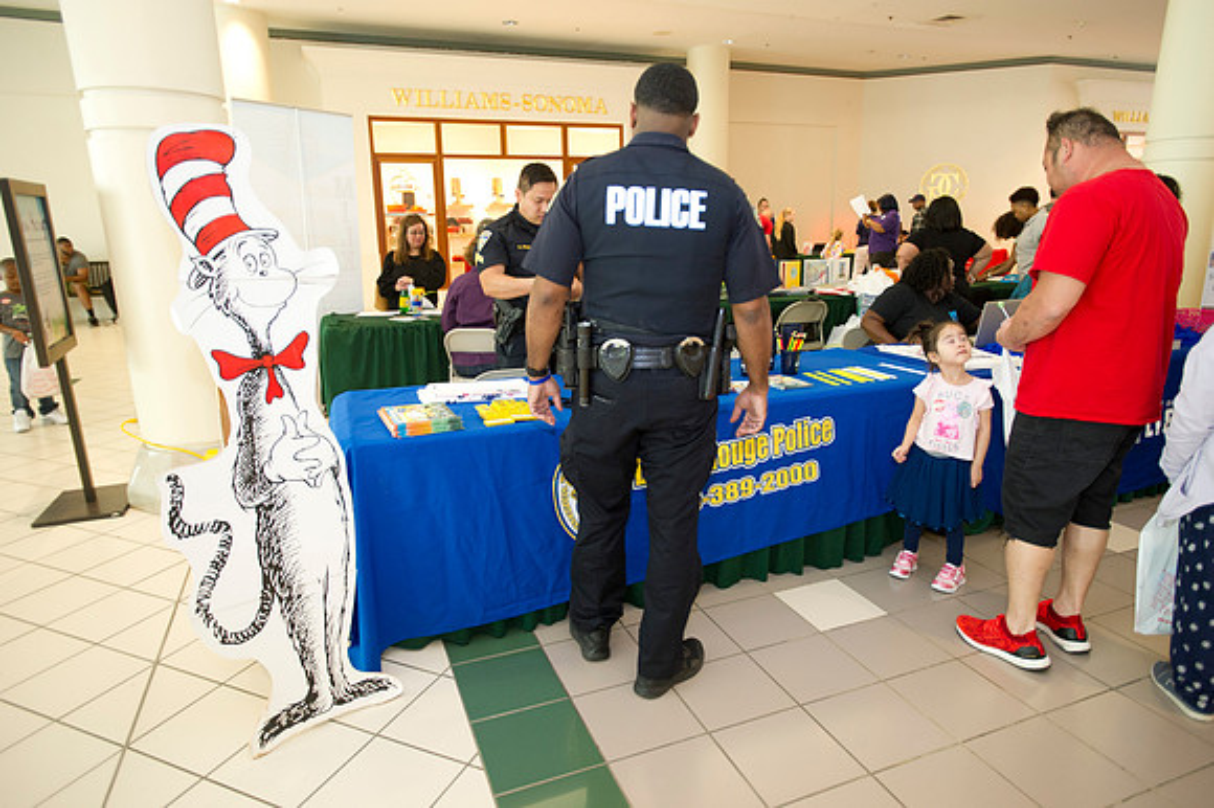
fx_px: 741
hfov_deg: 78.6
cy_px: 404
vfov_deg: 57.2
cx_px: 607
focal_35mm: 22
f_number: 2.8
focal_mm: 22
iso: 1250
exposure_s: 1/160
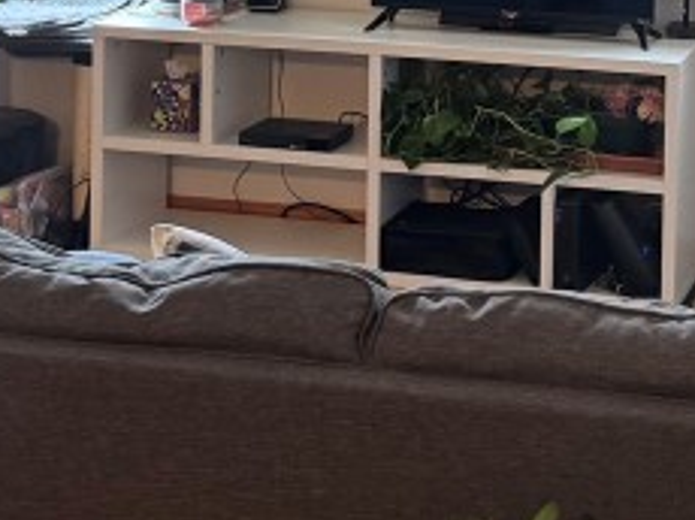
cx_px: 493
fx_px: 2146
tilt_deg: -6.8
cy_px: -148
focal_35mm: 107
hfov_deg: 18.3
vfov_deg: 13.3
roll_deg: +0.0
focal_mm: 6.76
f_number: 1.78
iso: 160
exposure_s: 1/60
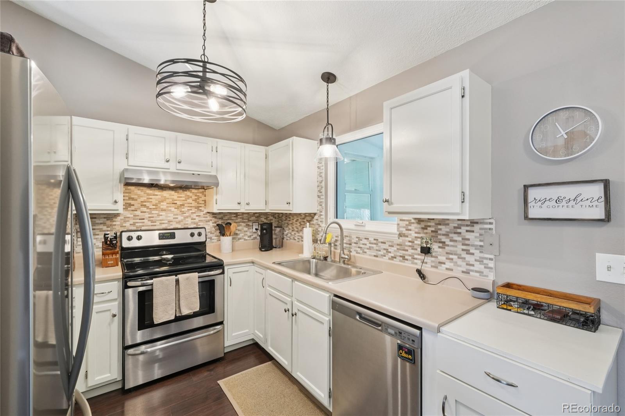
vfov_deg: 77.3
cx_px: 312
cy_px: 208
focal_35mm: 15
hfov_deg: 100.4
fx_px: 260
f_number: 8
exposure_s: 1/5
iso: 800
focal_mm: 10
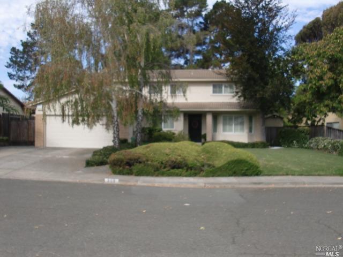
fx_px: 357
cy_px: 128
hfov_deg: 51.4
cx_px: 172
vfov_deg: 39.7
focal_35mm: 36
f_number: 2.8
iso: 64
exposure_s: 1/800
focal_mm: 6.3
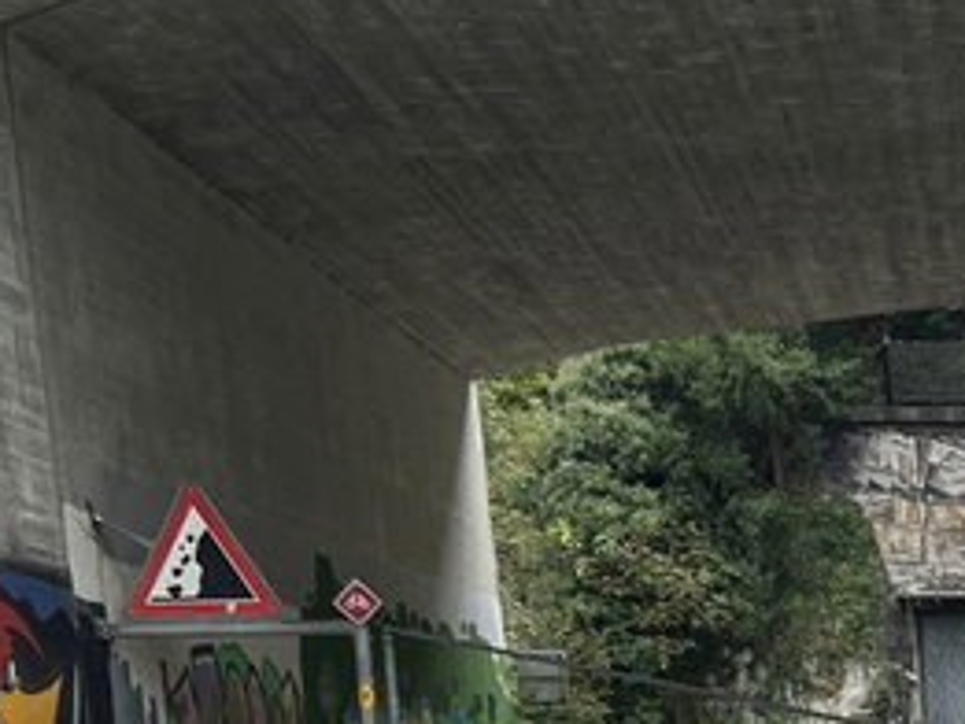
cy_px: 1285
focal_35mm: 102
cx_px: 1435
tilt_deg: -8.3
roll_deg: +2.0
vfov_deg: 13.2
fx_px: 2845
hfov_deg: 17.4
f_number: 1.5
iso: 50
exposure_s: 1/397
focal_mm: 5.7
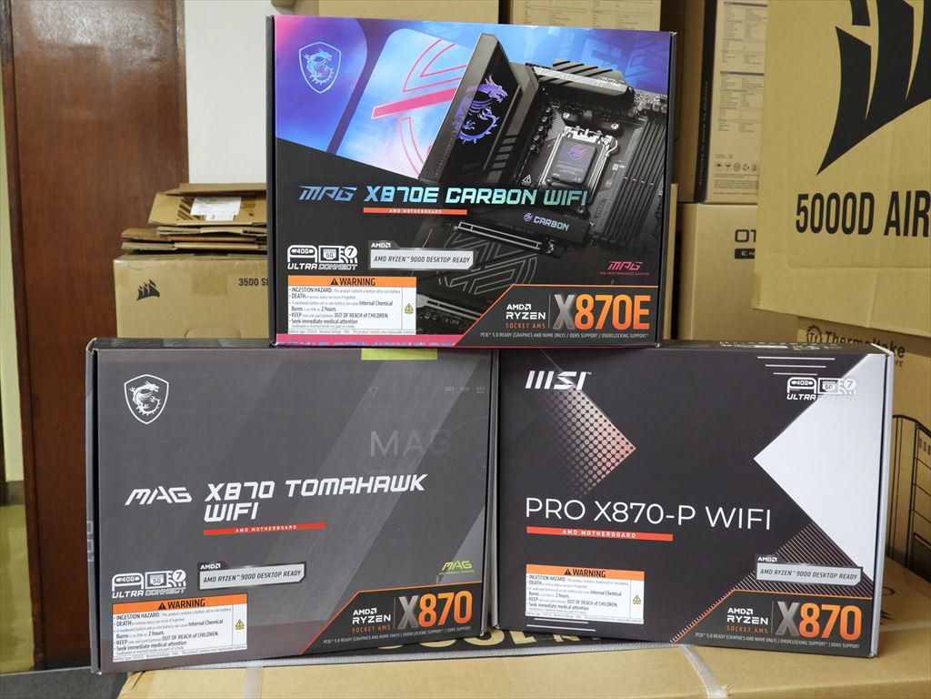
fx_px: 941
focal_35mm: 35
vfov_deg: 40.7
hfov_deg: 52.6
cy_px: 350
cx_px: 466
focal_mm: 6.2
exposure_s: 1/15
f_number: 3.2
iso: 400
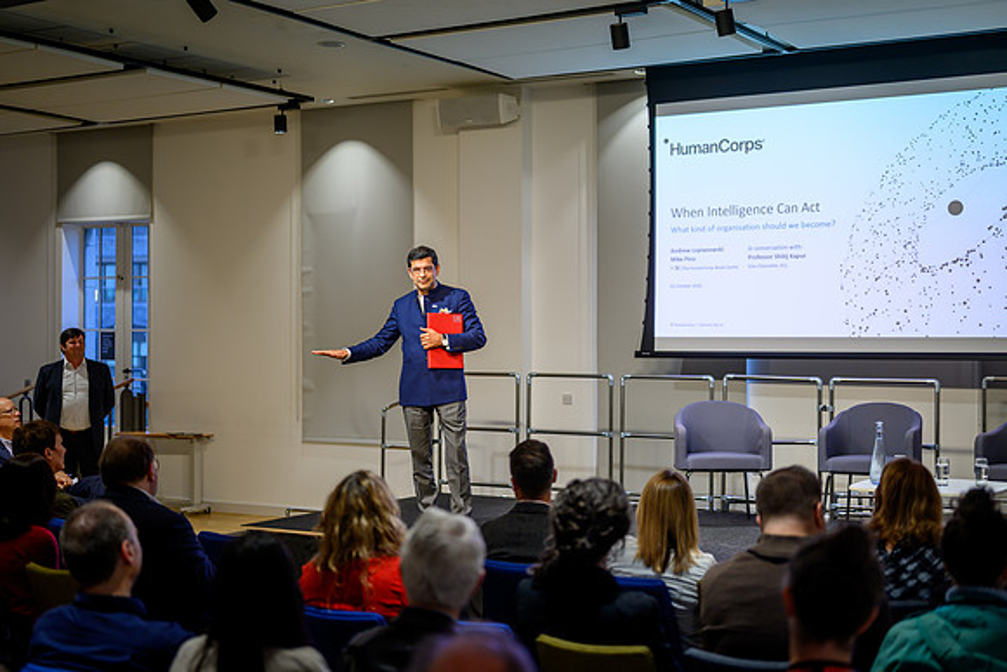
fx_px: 1421
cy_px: 336
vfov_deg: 26.6
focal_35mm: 51
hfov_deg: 39.0
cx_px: 504
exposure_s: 1/200
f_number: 1.8
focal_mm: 50
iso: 140
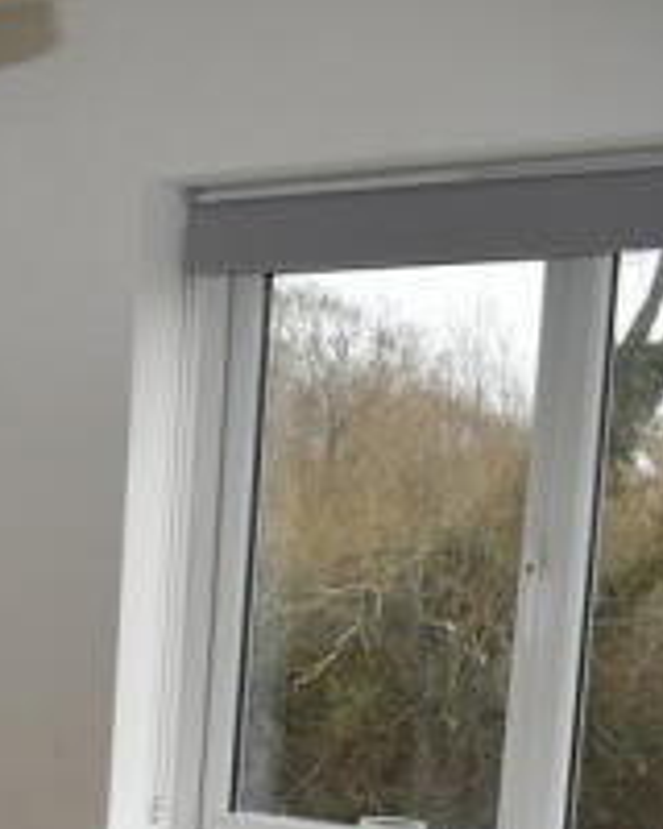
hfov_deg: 17.0
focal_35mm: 83
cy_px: 868
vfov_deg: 22.0
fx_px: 2036
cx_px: -280
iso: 250
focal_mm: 18
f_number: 5
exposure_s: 1/200
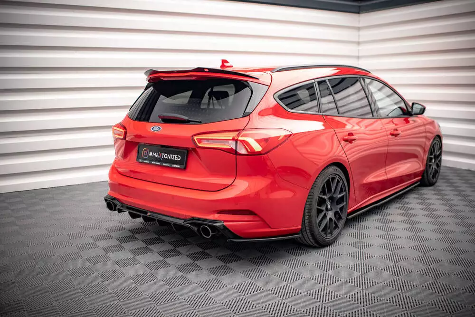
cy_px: 158
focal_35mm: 36
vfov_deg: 37.2
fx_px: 470
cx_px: 235
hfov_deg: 53.6
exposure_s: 1/100
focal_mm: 35
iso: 1000
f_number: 2.2
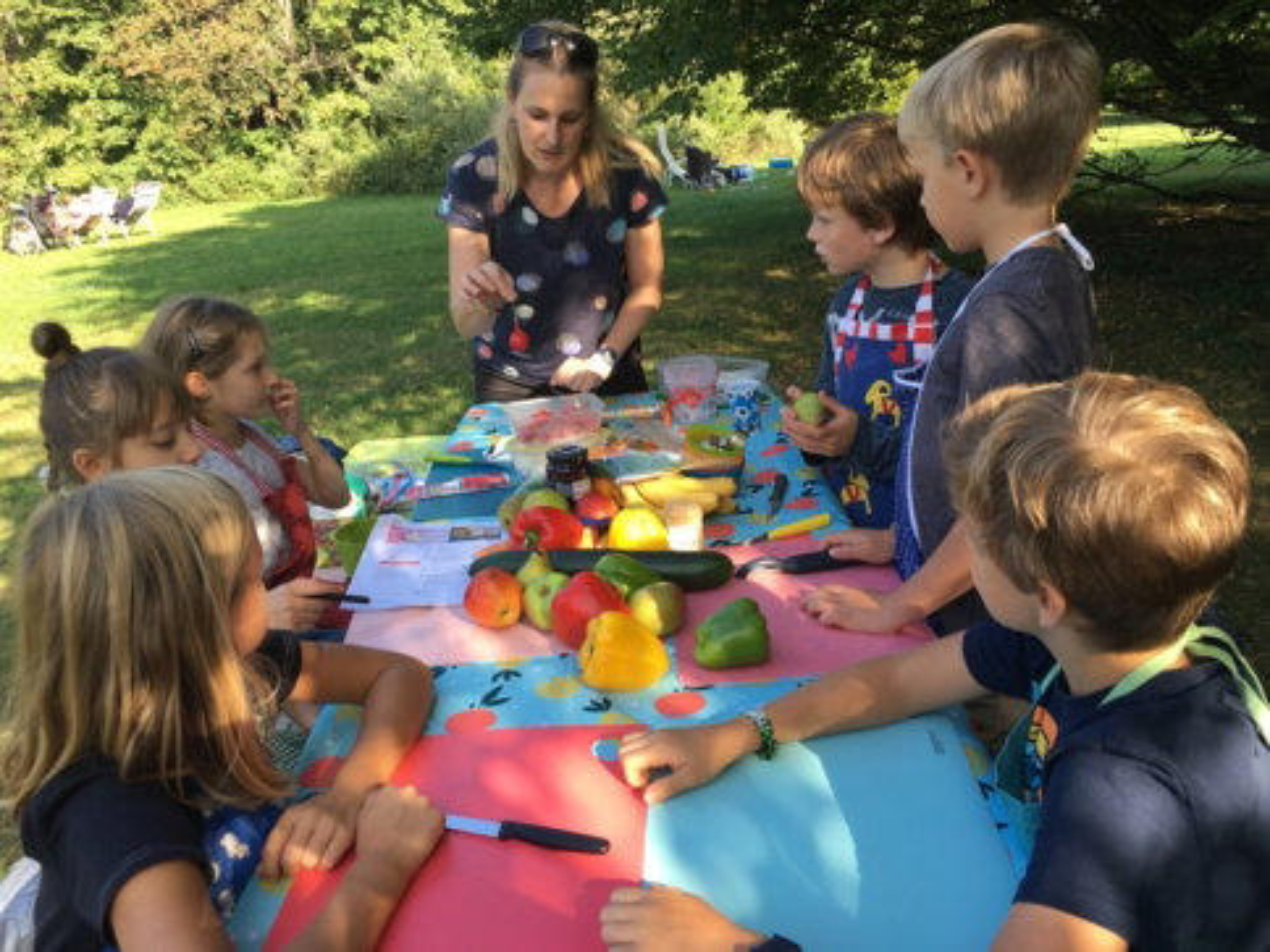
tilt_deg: -17.0
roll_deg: +8.5
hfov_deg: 61.7
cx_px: 635
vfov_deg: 48.2
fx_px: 1064
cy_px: 476
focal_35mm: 29
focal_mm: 4.15
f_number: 2.2
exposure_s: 1/184
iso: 25
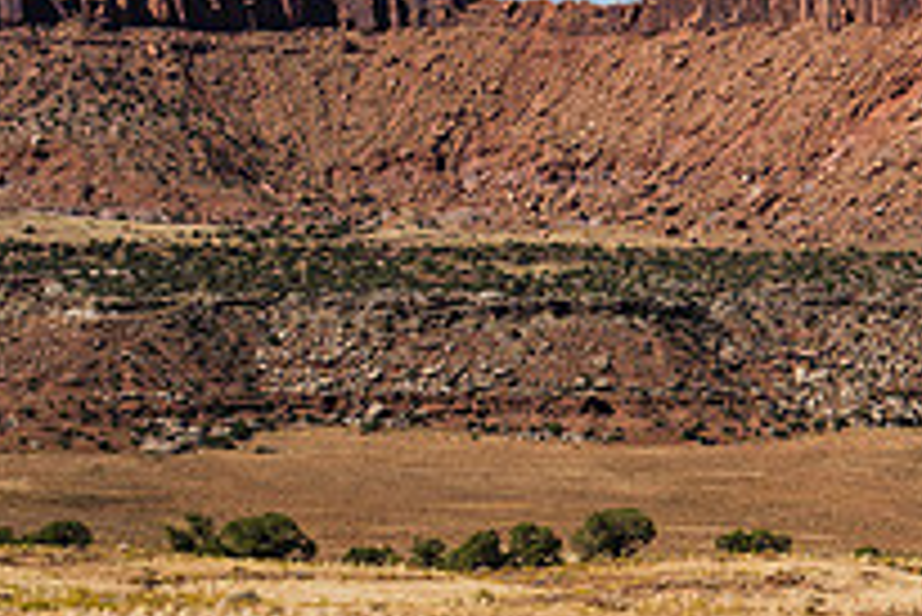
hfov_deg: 14.3
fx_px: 3485
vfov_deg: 10.1
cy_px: 492
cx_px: 1259
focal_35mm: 136
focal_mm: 48
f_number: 7.1
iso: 160
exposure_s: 1/640
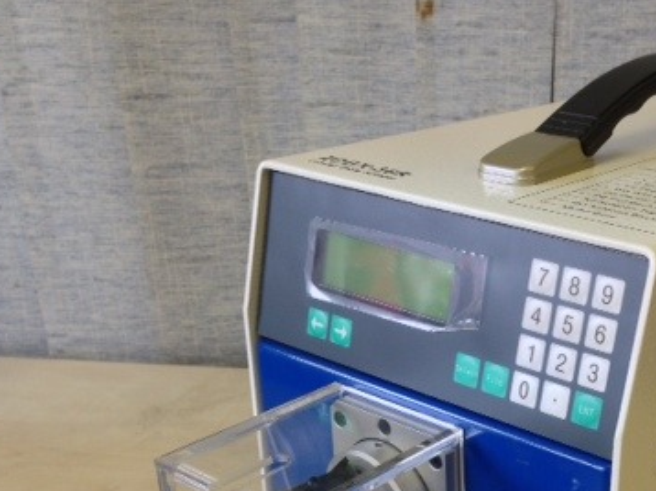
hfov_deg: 31.8
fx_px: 1117
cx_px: 531
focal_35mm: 59
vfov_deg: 24.1
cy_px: 436
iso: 64
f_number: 2.4
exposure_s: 1/50
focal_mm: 4.13
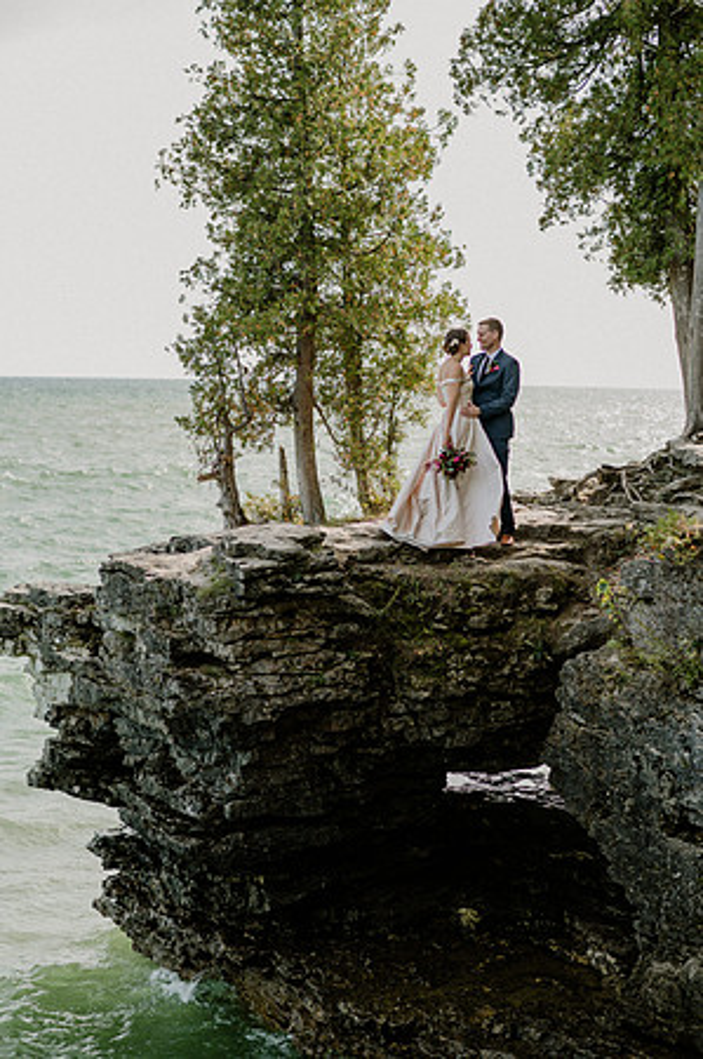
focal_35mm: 58
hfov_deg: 23.3
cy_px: 530
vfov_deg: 34.5
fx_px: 1703
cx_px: 352
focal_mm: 58
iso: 125
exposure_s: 1/800
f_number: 2.5
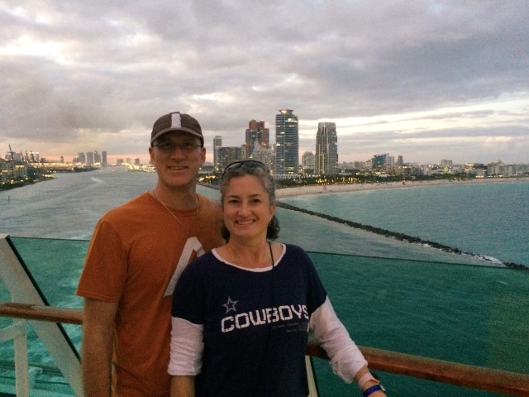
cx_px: 264
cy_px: 198
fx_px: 443
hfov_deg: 61.7
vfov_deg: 48.2
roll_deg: +0.1
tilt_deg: -6.5
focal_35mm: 29
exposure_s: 1/15
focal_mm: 4.15
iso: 500
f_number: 2.2
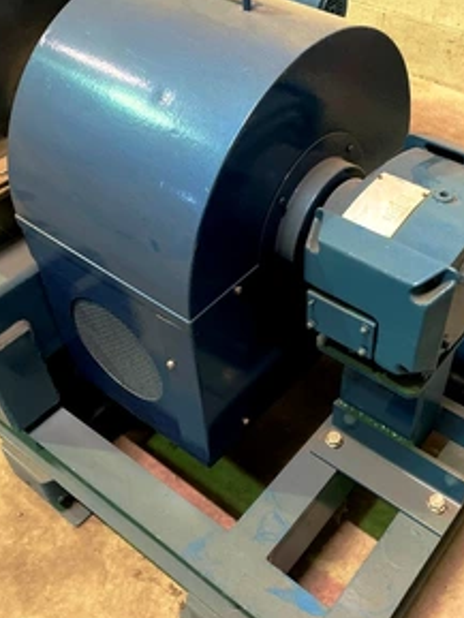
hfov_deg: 39.5
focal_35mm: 36
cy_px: 338
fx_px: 643
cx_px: 287
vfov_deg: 51.3
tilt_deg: -46.4
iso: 640
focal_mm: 4.25
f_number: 1.8
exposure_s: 1/25
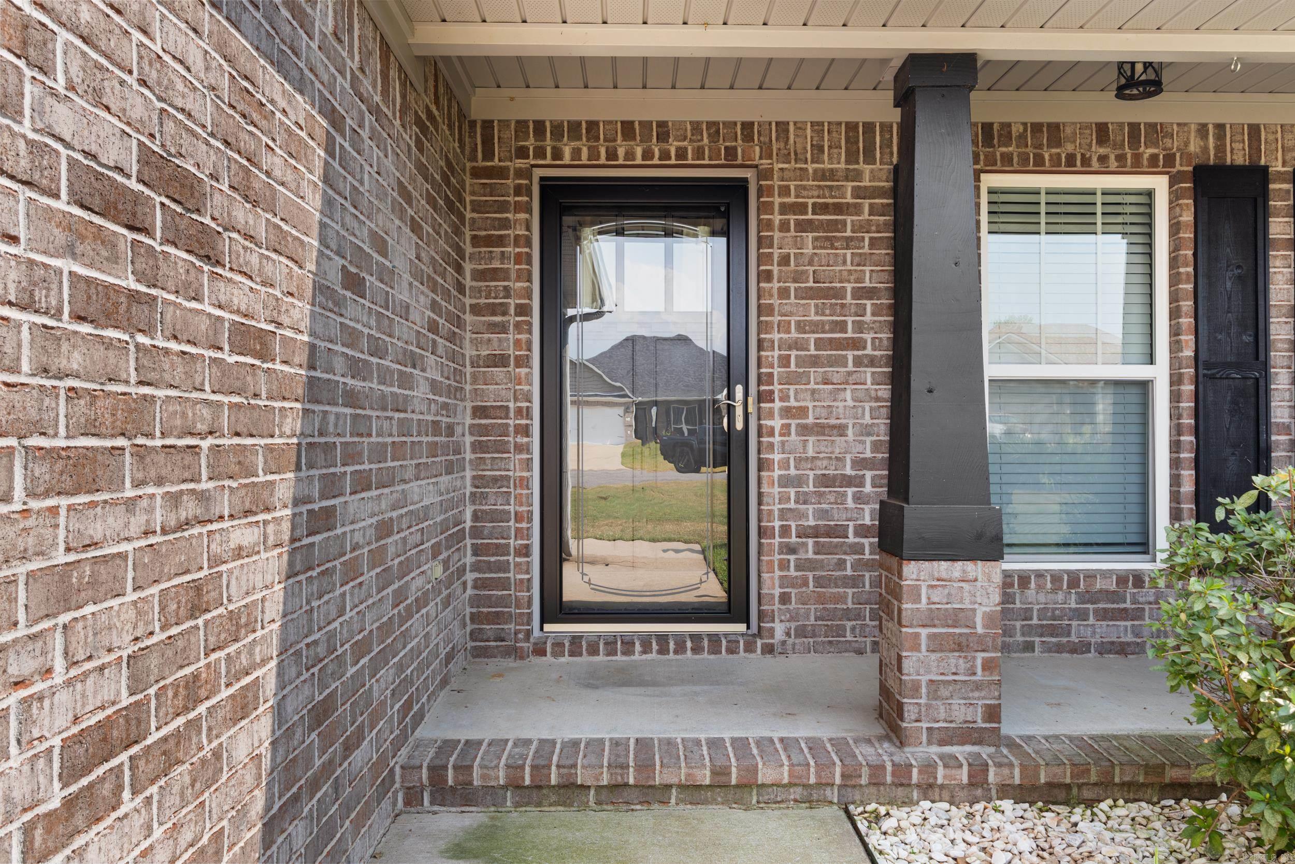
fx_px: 939
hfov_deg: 69.2
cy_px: 432
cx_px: 648
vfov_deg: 49.4
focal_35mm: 26
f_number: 9
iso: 200
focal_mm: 17.4
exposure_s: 1/20
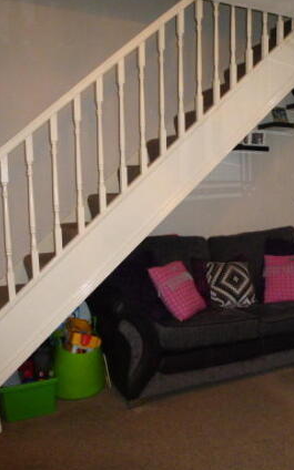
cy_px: 237
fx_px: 449
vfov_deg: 55.3
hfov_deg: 34.7
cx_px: 250
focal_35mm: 35
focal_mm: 4.3
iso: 800
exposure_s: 1/60
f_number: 3.3
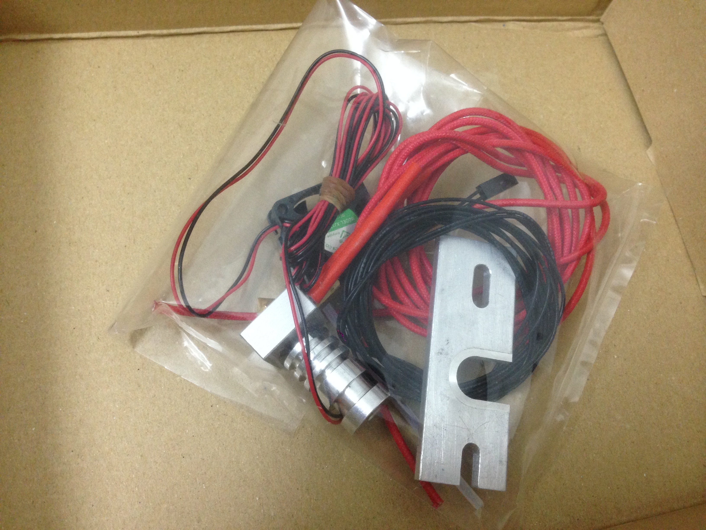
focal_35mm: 33
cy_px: 265
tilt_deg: -65.5
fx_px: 673
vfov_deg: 42.9
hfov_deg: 55.4
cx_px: 353
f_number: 2.4
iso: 200
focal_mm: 4.12
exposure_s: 1/20
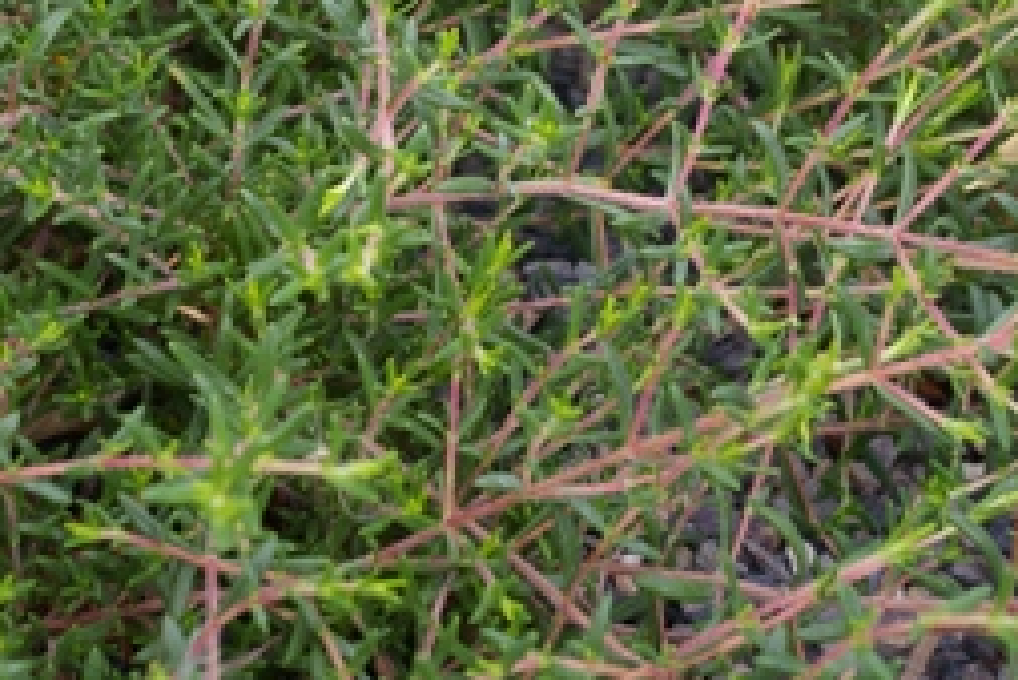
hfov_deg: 14.1
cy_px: 48
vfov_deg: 9.4
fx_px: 4127
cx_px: 455
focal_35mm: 146
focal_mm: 55
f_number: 6.7
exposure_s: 1/90
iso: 200
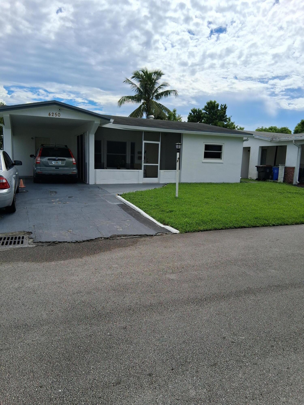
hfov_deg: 53.1
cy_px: 202
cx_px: 152
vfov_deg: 67.3
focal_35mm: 26
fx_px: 304
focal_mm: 3.98
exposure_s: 1/1681
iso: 25
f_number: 1.8
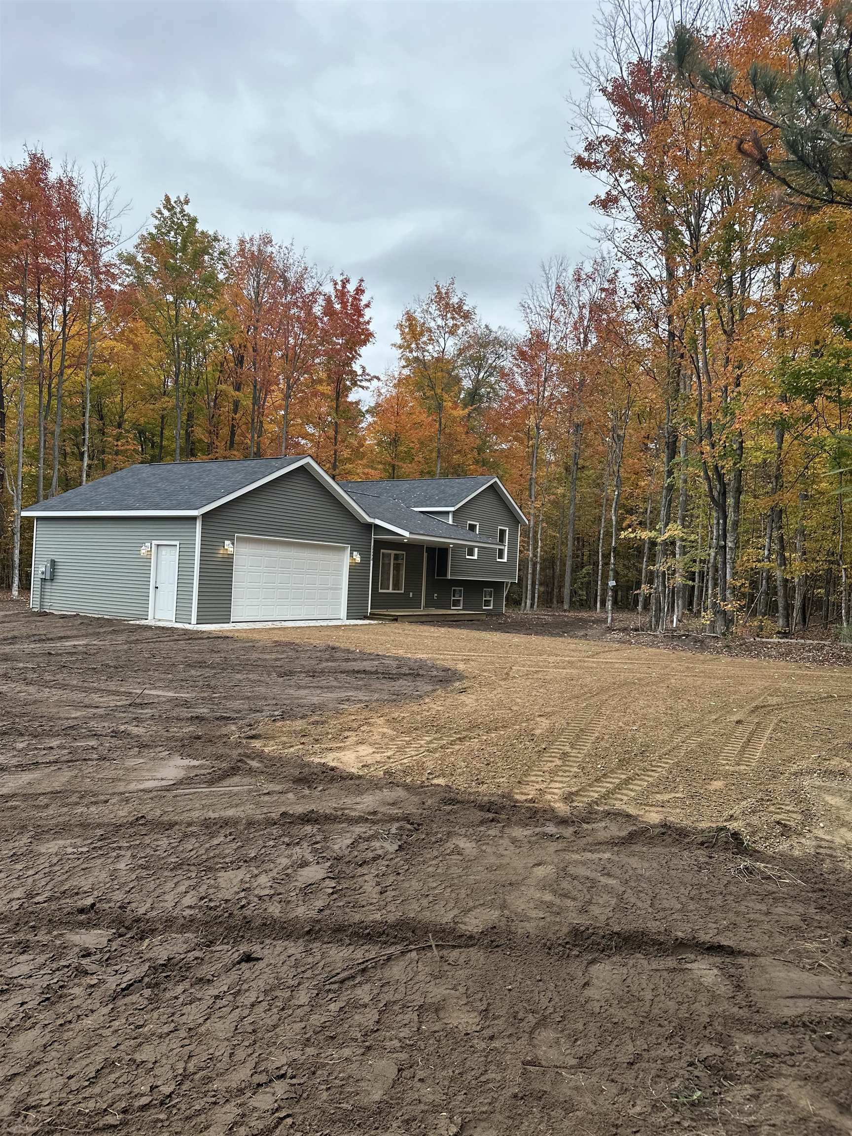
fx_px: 788
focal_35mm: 24
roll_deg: -2.2
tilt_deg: +3.3
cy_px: 568
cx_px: 426
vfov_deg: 71.6
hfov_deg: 56.8
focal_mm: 6.86
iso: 80
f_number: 1.78
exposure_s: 1/672
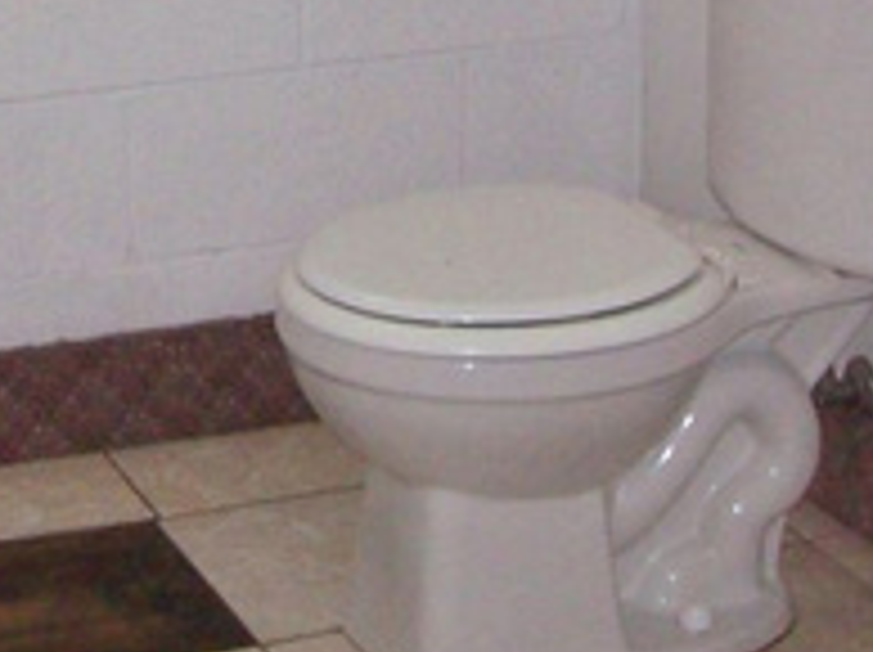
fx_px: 2997
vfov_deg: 12.1
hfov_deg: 16.4
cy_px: -193
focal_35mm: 119
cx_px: 86
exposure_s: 1/64
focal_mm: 6
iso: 200
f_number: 2.7
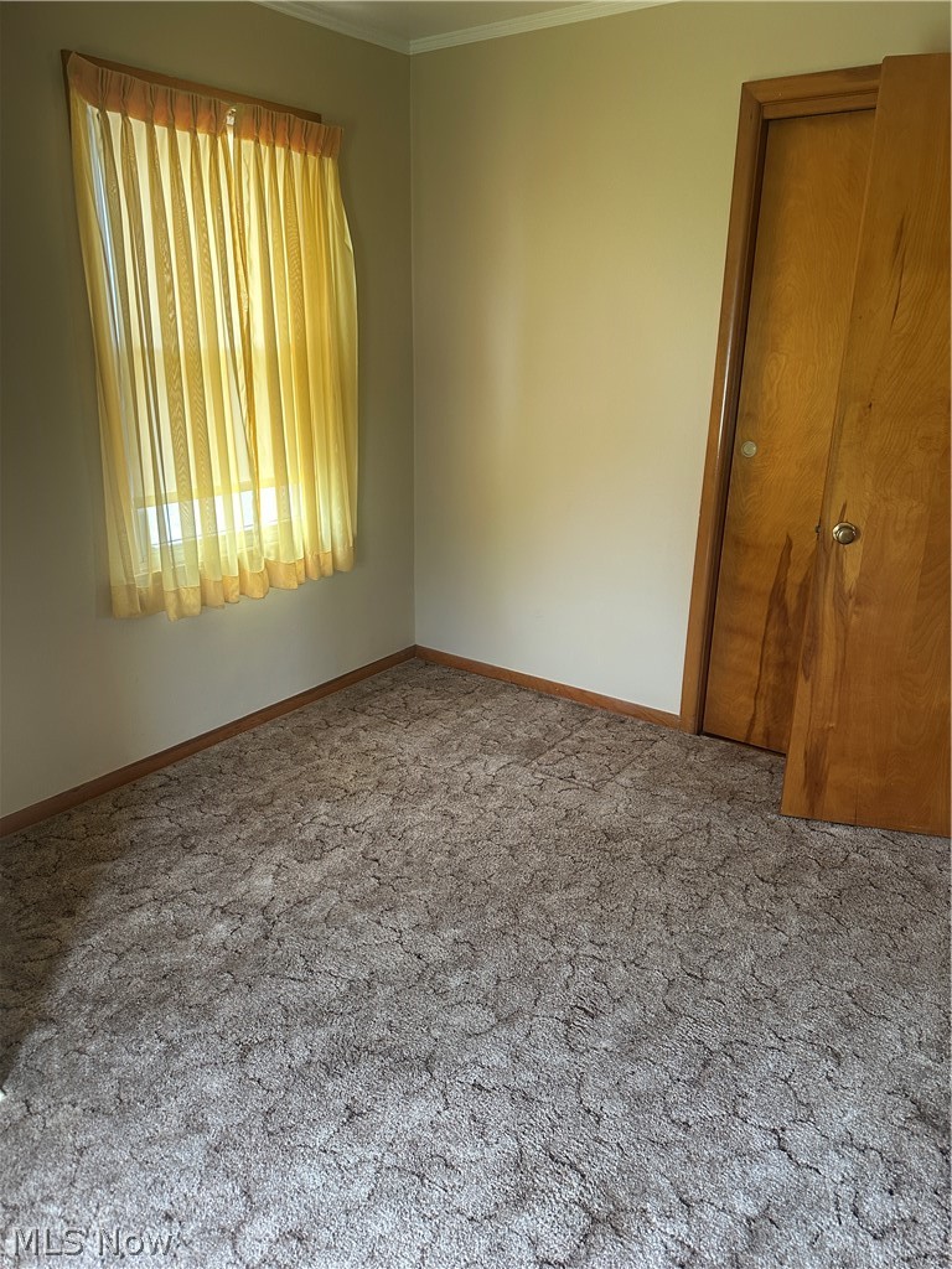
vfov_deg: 71.6
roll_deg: -1.3
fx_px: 880
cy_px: 634
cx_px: 476
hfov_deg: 56.8
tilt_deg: -19.8
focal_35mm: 24
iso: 200
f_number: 1.78
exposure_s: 1/121
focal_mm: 6.86
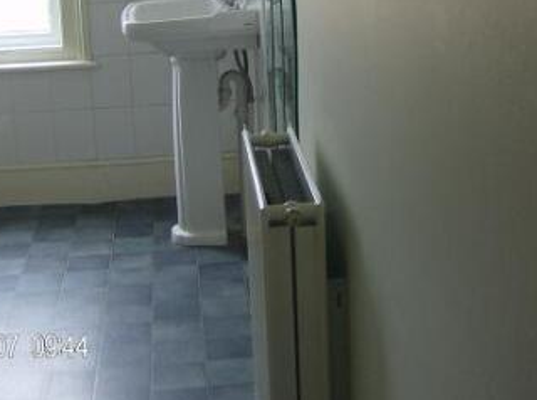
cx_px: 332
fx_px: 1021
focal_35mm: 66
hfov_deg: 29.4
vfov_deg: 21.8
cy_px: 63
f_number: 2.8
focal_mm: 6
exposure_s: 1/64
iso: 179
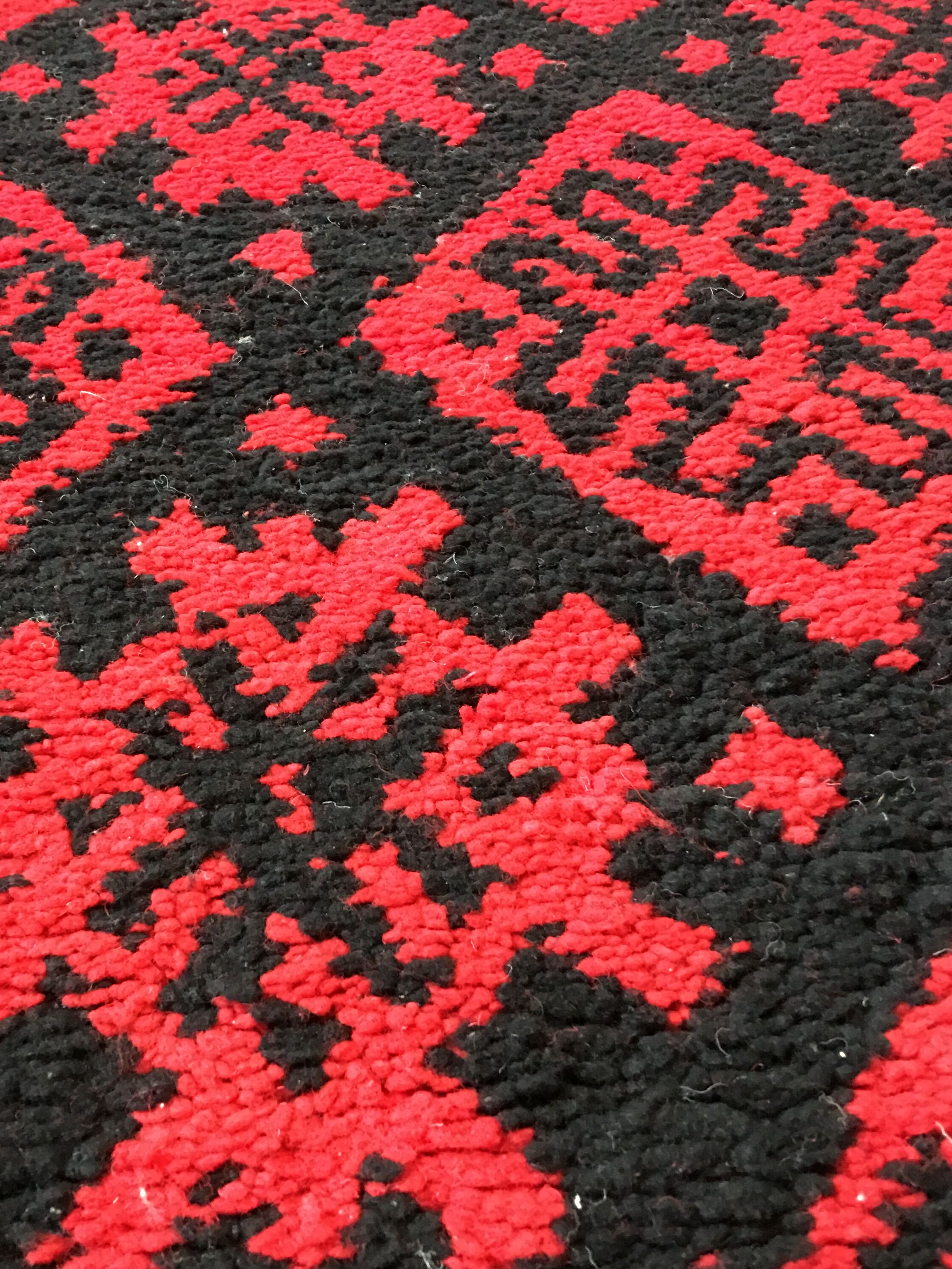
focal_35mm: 39
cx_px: 333
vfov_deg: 47.9
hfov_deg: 36.5
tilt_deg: -43.6
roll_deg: +1.0
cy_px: 616
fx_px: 1430
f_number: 2.2
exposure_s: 1/4
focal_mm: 4.15
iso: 125
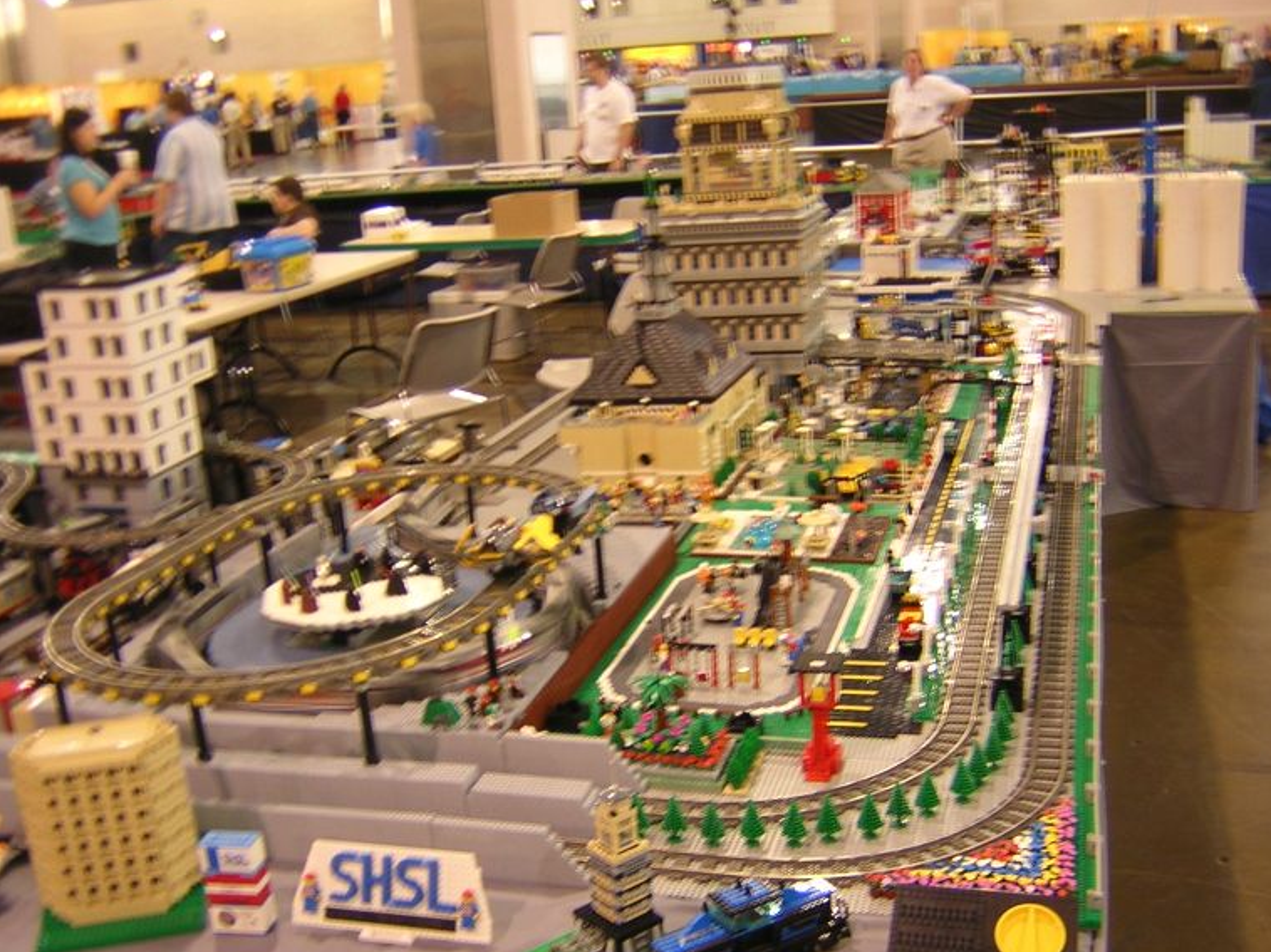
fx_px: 1395
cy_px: 466
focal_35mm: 38
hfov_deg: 49.0
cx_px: 642
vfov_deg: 37.7
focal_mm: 4.7
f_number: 2.6
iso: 100
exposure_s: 1/7.9
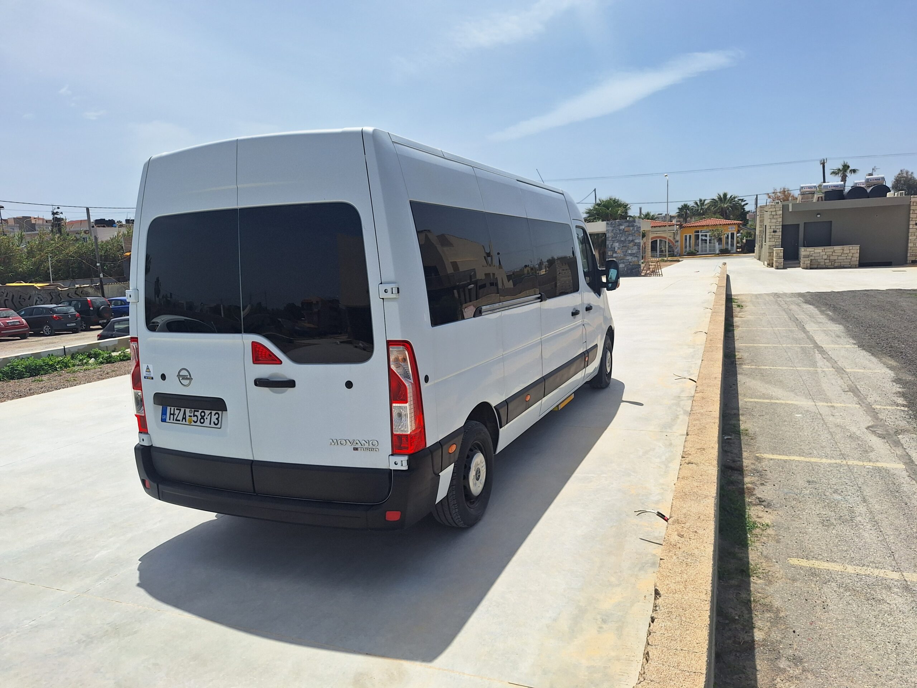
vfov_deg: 58.9
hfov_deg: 73.9
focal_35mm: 23
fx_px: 609
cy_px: 344
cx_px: 458
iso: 40
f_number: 1.8
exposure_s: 1/3891
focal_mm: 5.54
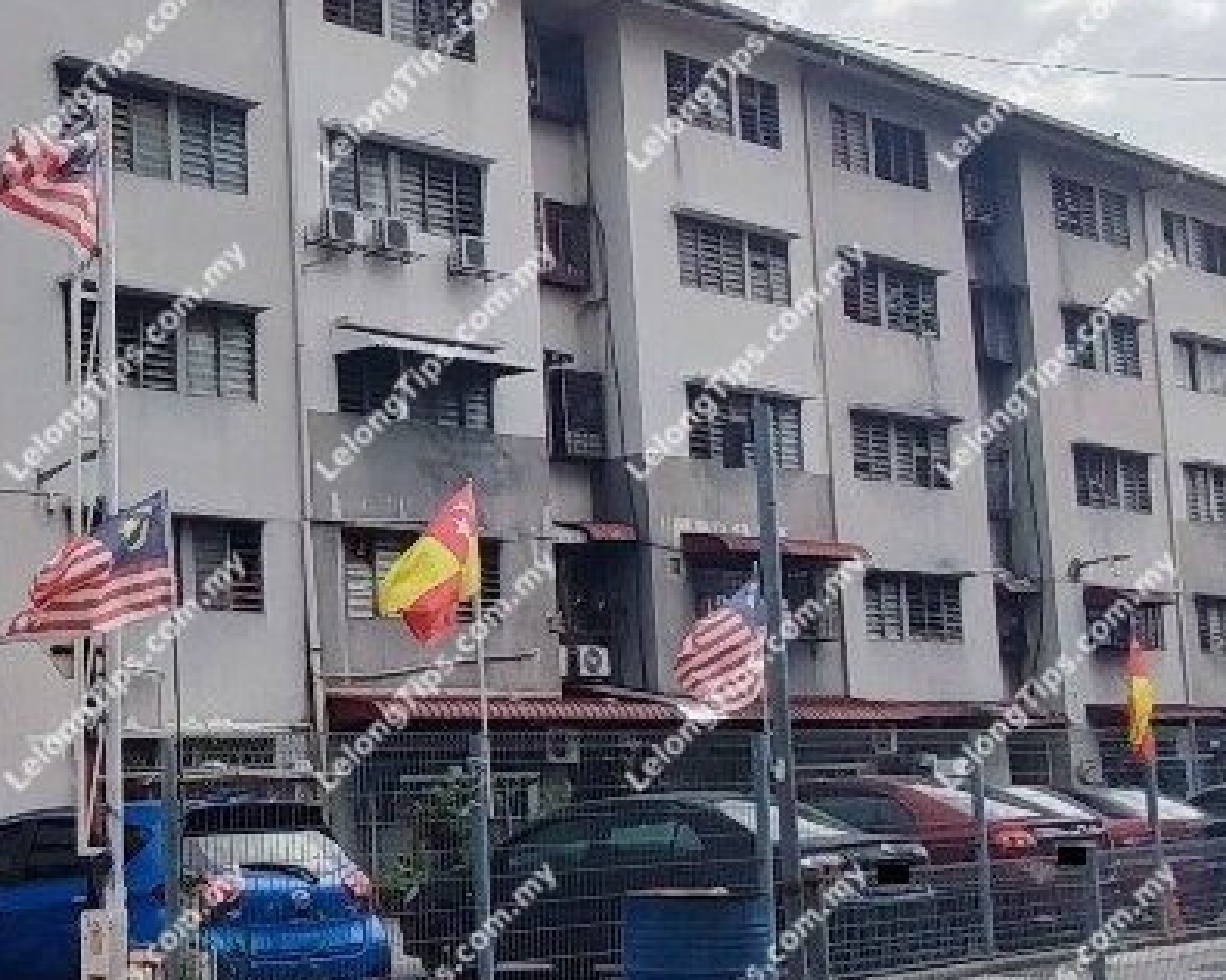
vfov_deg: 36.5
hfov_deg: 43.6
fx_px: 1488
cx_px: 335
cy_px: 479
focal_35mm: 41
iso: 50
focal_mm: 1.65
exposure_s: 1/469
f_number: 2.2
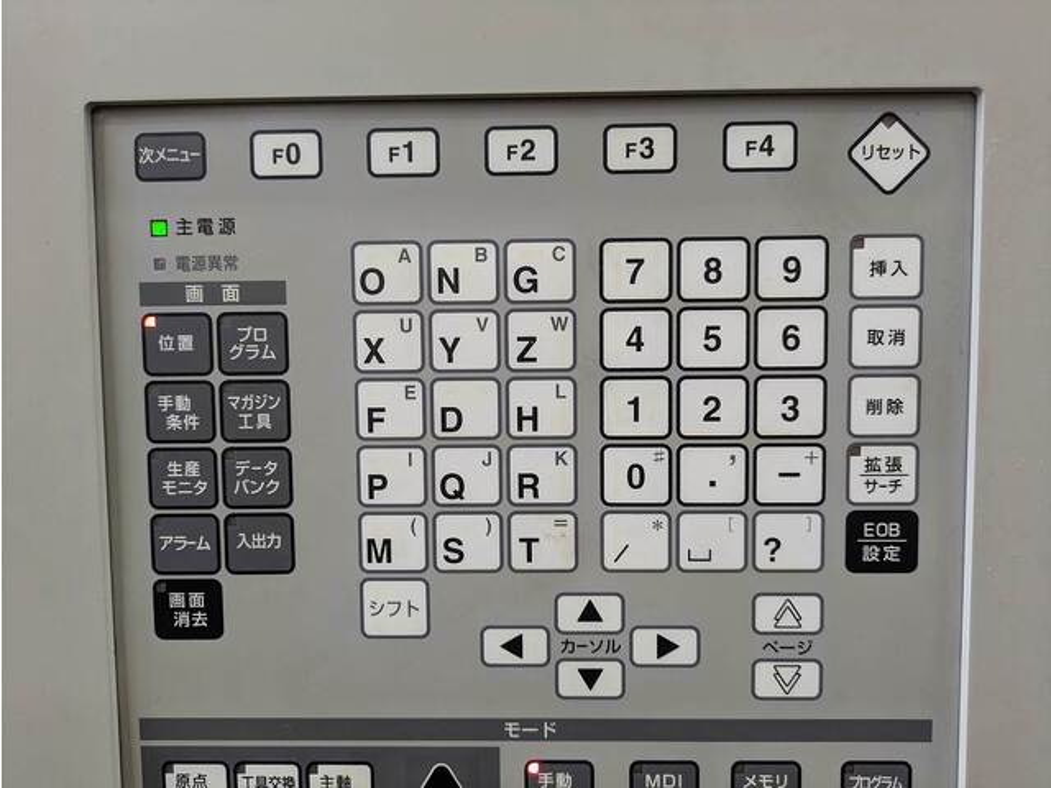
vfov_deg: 54.9
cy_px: 394
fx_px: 759
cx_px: 526
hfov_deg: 69.4
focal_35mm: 25
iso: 551
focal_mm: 5.43
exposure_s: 1/100
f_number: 1.89
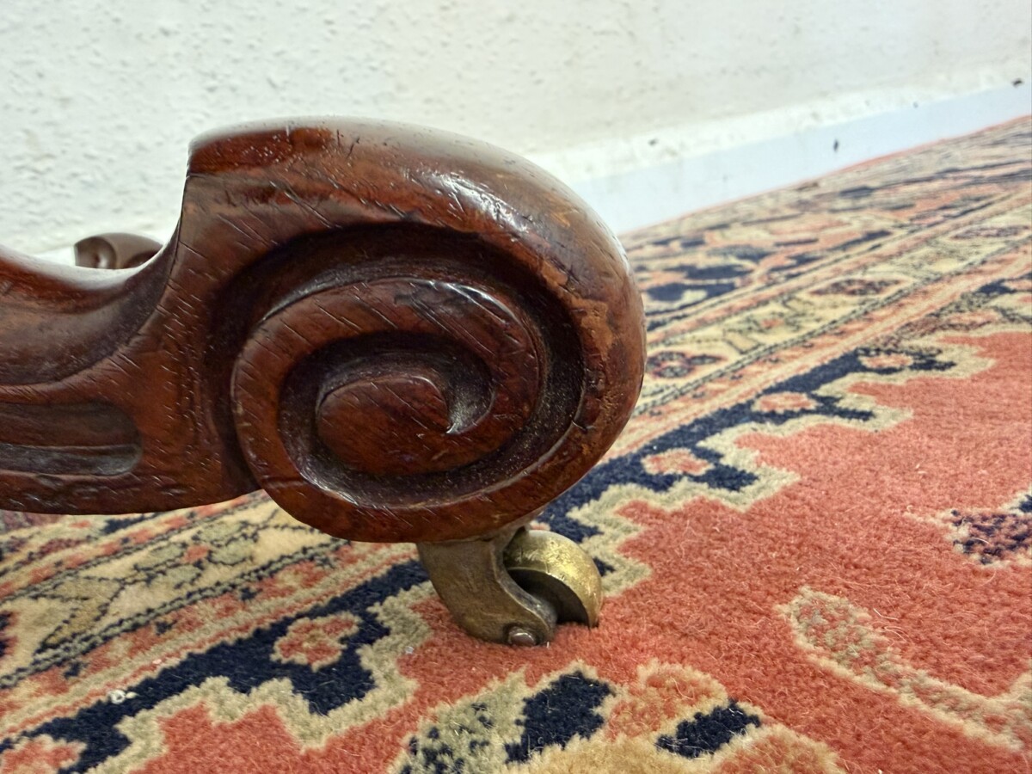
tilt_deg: -15.0
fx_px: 716
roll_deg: +11.8
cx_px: 516
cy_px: 387
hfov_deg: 71.6
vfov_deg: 56.8
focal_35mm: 24
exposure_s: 1/50
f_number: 2.2
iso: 500
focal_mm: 2.22
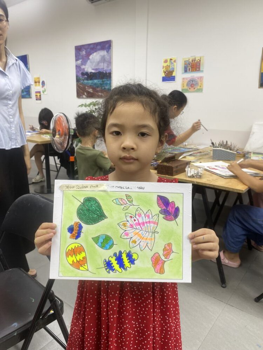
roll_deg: -0.4
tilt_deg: -13.5
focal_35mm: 26
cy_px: 175
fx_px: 263
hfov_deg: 53.1
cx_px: 132
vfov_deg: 67.3
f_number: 1.8
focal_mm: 4.25
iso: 64
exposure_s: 1/100
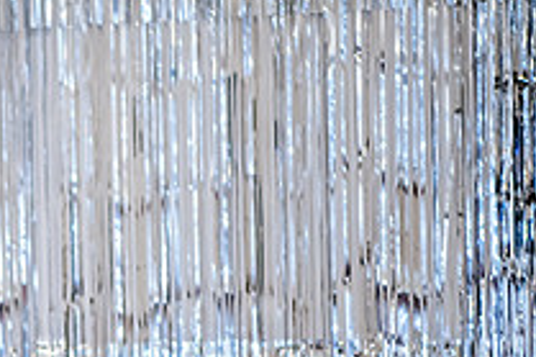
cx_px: -195
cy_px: 452
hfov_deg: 10.3
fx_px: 2886
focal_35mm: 194
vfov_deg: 7.0
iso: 6400
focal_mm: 70
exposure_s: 1/80
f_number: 2.8
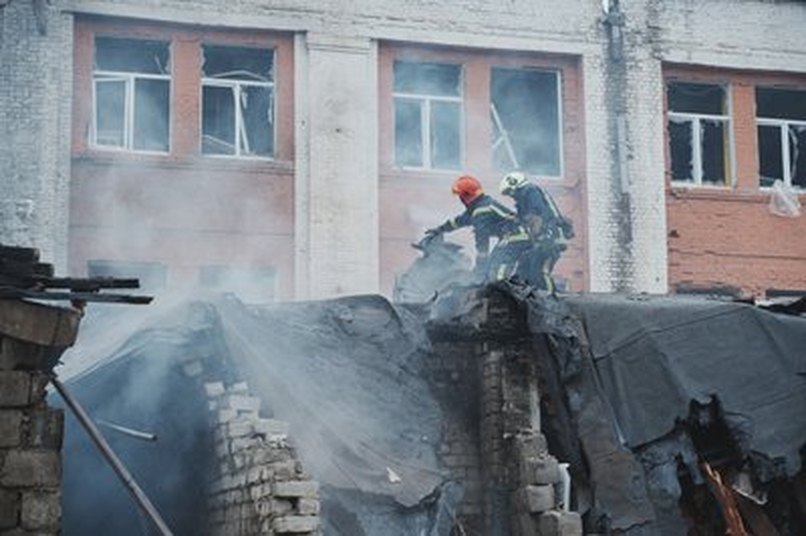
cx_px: 403
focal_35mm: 75
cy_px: 268
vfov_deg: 18.2
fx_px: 1678
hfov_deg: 27.0
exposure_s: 1/1000
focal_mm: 75
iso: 400
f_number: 4.5
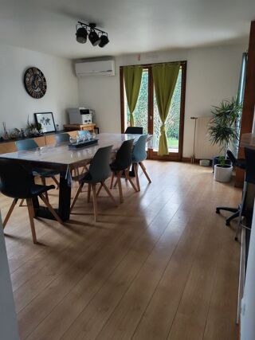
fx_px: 265
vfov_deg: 65.3
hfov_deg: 51.3
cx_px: 128
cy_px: 170
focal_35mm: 27
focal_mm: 6.12
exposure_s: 1/100
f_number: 1.9
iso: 1250
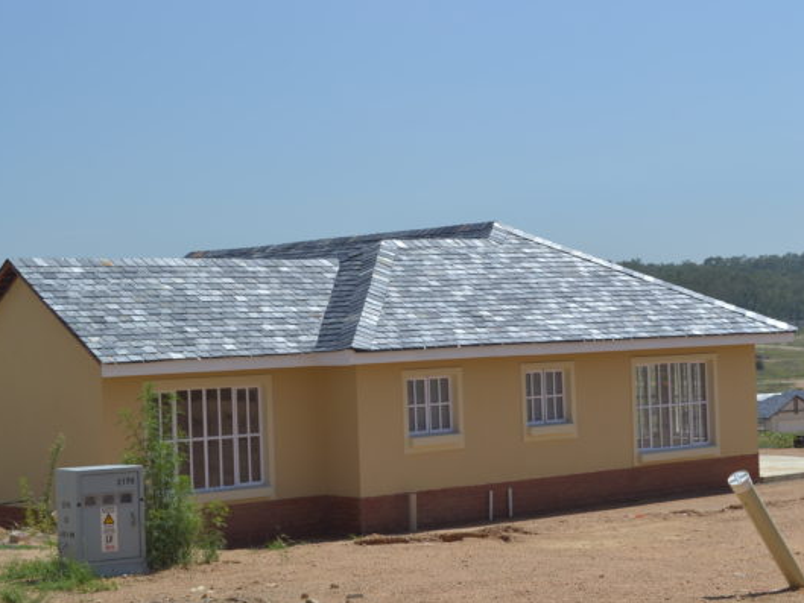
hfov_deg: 26.5
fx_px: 1709
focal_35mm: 74
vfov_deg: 20.0
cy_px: 302
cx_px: 374
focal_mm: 45
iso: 100
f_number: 8
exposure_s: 1/250
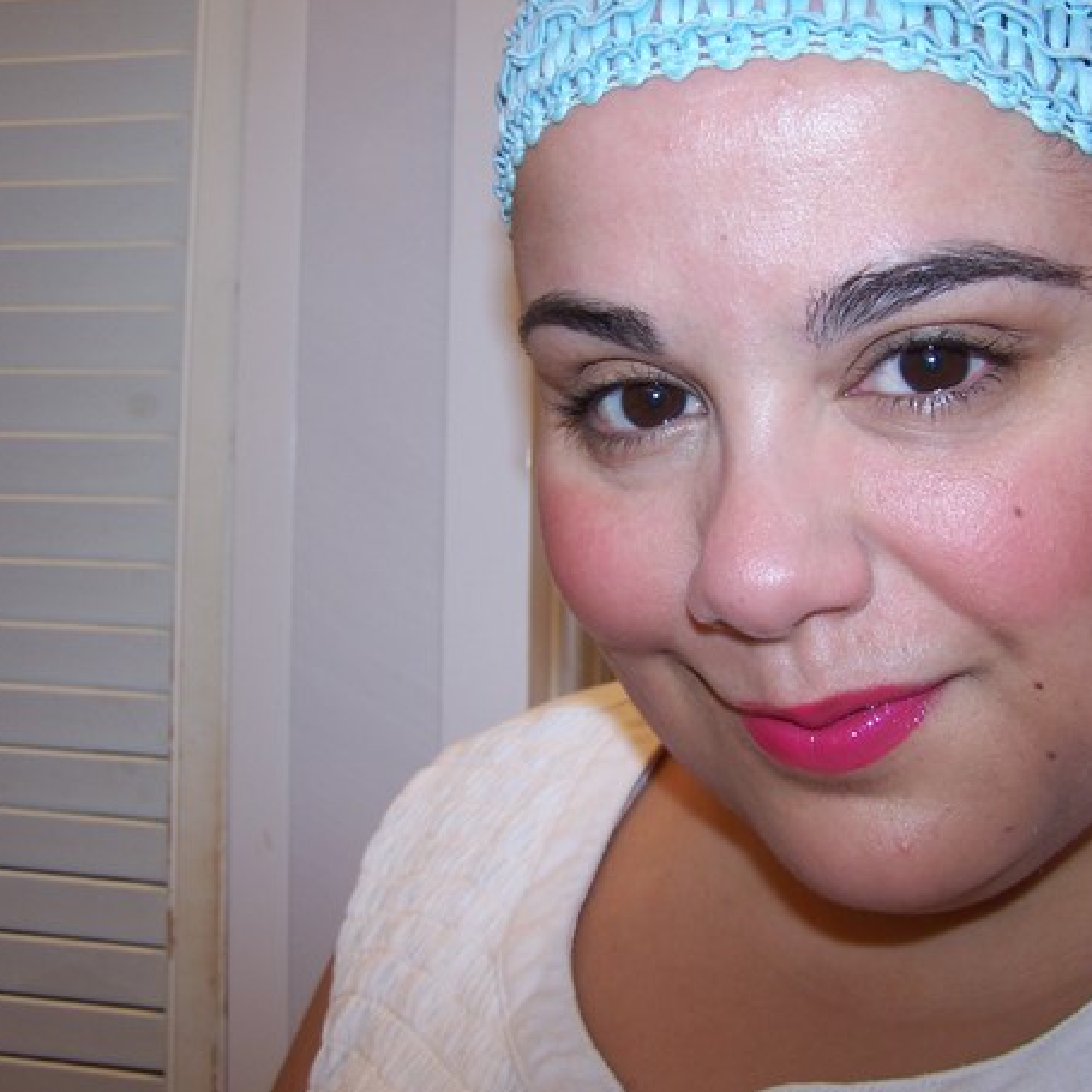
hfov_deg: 37.3
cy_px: 545
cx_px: 696
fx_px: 1606
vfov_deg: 37.6
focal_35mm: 45
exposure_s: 1/60
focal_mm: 6.3
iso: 80
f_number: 2.8
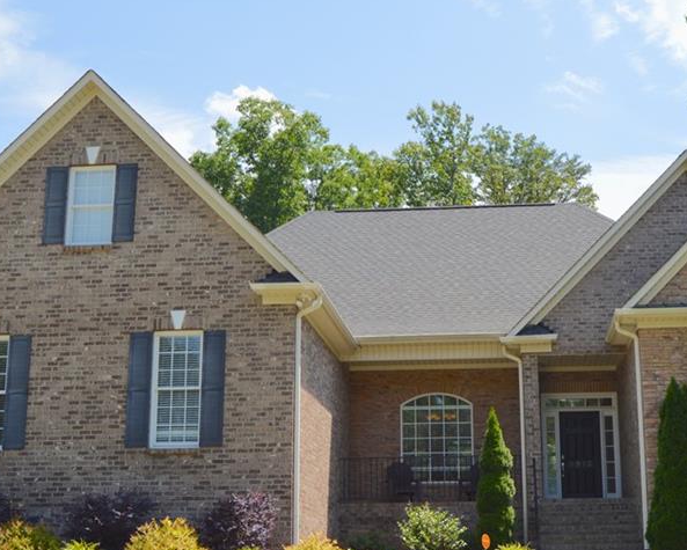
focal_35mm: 56
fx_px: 1135
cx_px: 397
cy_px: 294
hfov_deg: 33.6
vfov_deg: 27.2
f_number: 8
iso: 100
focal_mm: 23
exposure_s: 1/200
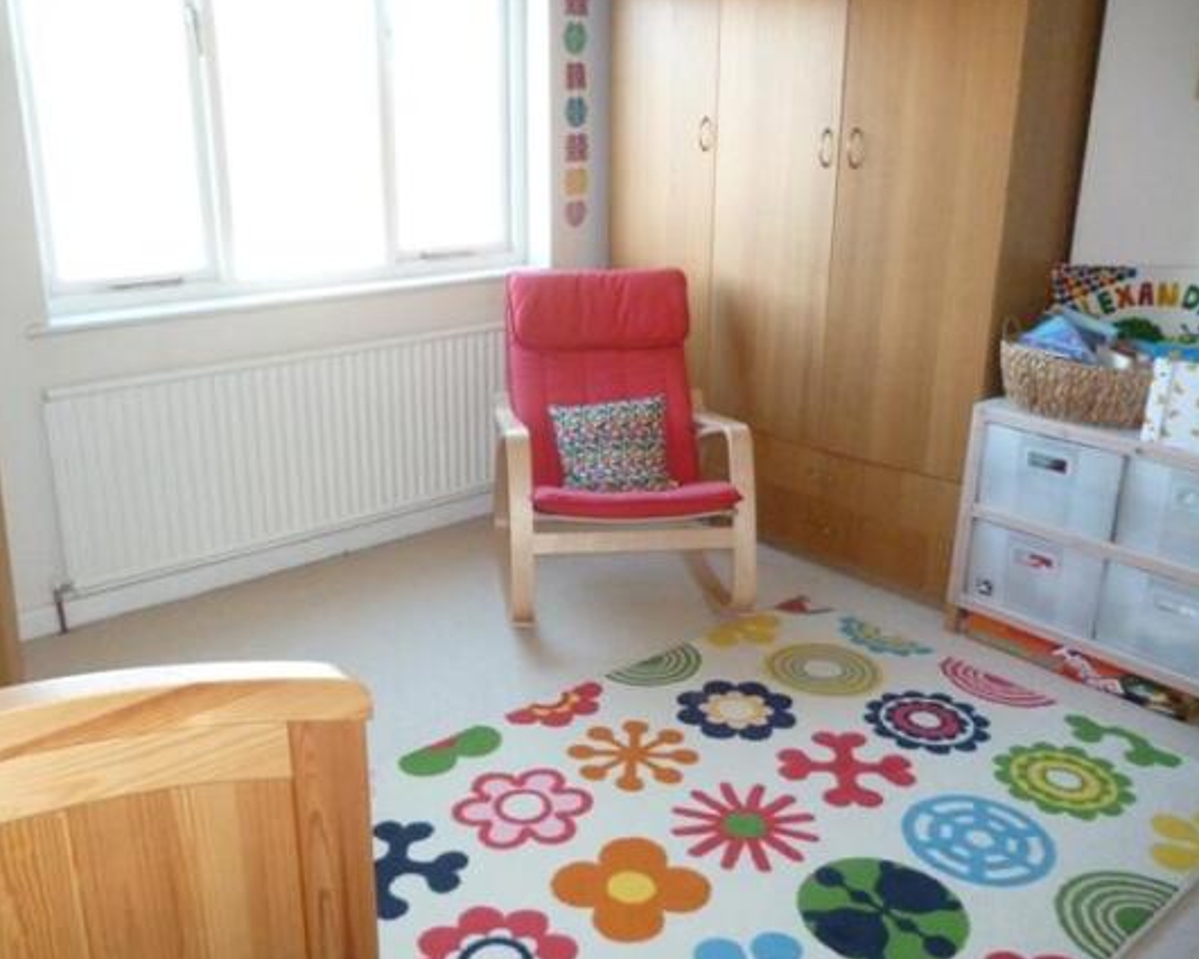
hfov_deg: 58.7
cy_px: 482
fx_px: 1065
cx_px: 548
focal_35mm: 30
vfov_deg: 48.5
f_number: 3.1
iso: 500
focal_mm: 5
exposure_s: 1/60
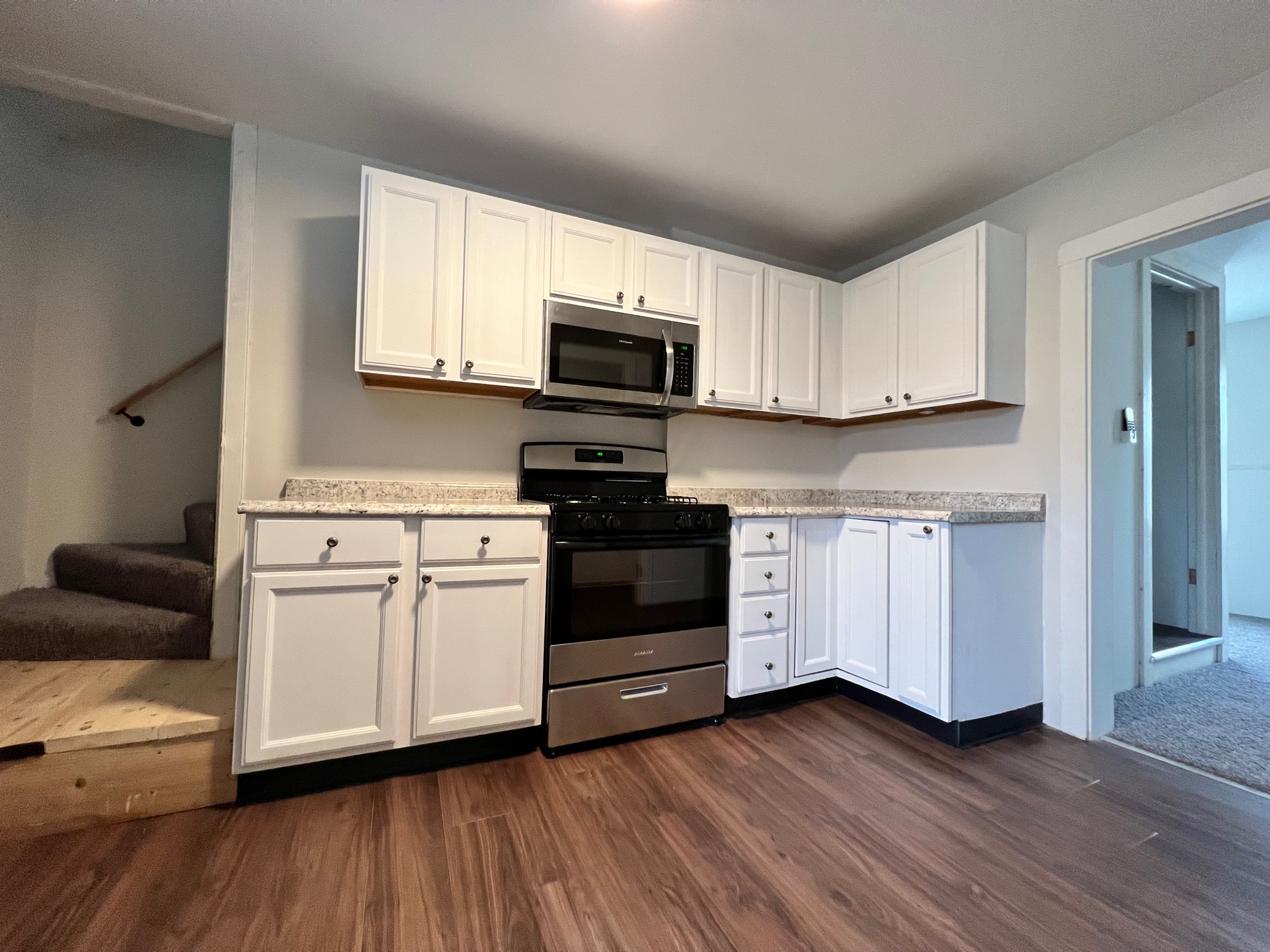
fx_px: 477
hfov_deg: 106.2
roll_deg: -0.7
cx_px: 635
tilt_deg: +0.3
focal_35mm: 13
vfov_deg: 89.9
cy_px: 476
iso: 320
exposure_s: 1/60
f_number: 1.8
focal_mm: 1.57
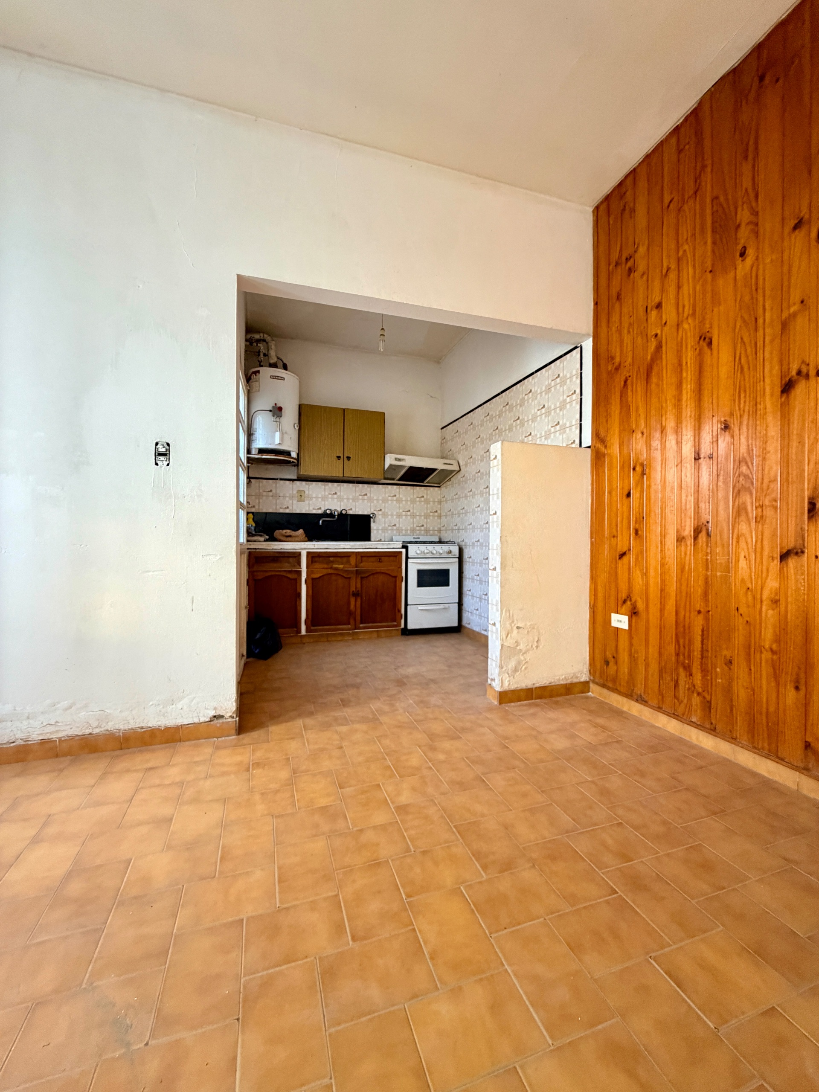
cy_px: 546
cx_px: 410
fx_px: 442
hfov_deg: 85.7
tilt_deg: +0.4
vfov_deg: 102.1
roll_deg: -0.3
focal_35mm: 14
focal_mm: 2.22
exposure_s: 1/66
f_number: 2.2
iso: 320
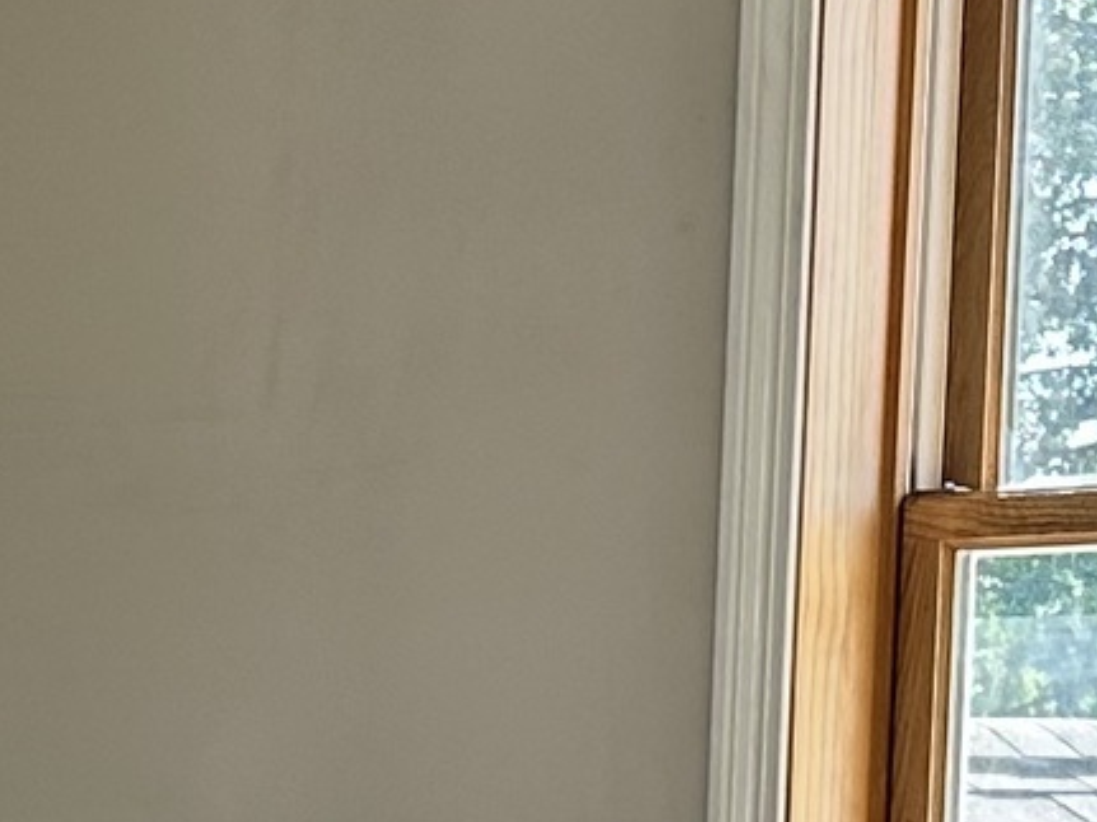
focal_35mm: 171
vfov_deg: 8.4
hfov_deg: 10.8
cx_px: -926
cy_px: 1392
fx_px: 5418
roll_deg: -0.1
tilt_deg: -7.8
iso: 80
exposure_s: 1/191
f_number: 1.78
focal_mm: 6.86
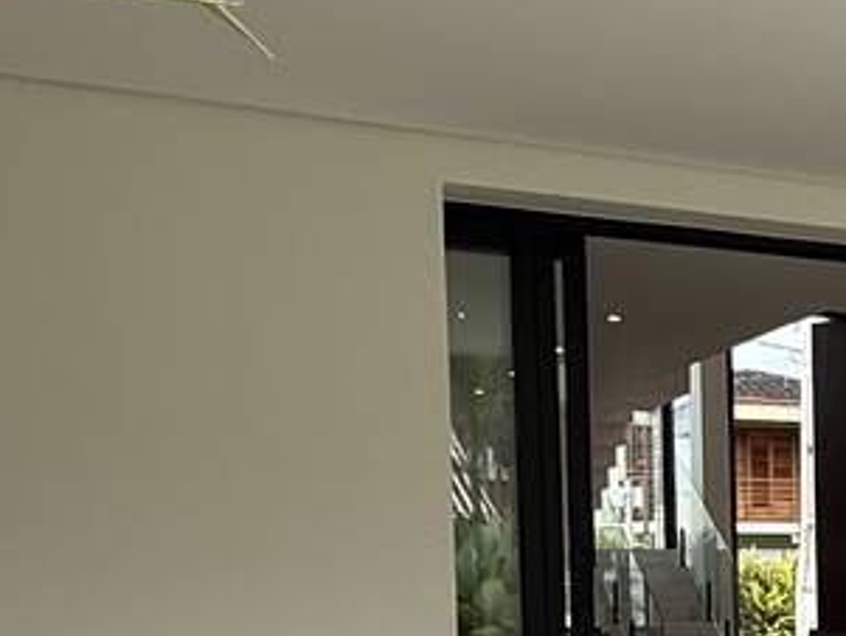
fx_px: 1638
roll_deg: +0.7
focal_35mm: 67
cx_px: 1189
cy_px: 673
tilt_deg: -3.7
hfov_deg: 24.1
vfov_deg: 21.0
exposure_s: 1/433
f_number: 2.2
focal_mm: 2.22
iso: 50
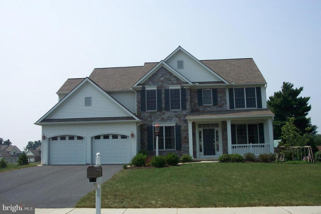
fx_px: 339
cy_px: 107
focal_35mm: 38
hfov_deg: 50.7
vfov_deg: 35.1
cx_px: 160
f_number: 4.8
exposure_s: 1/1000
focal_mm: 8
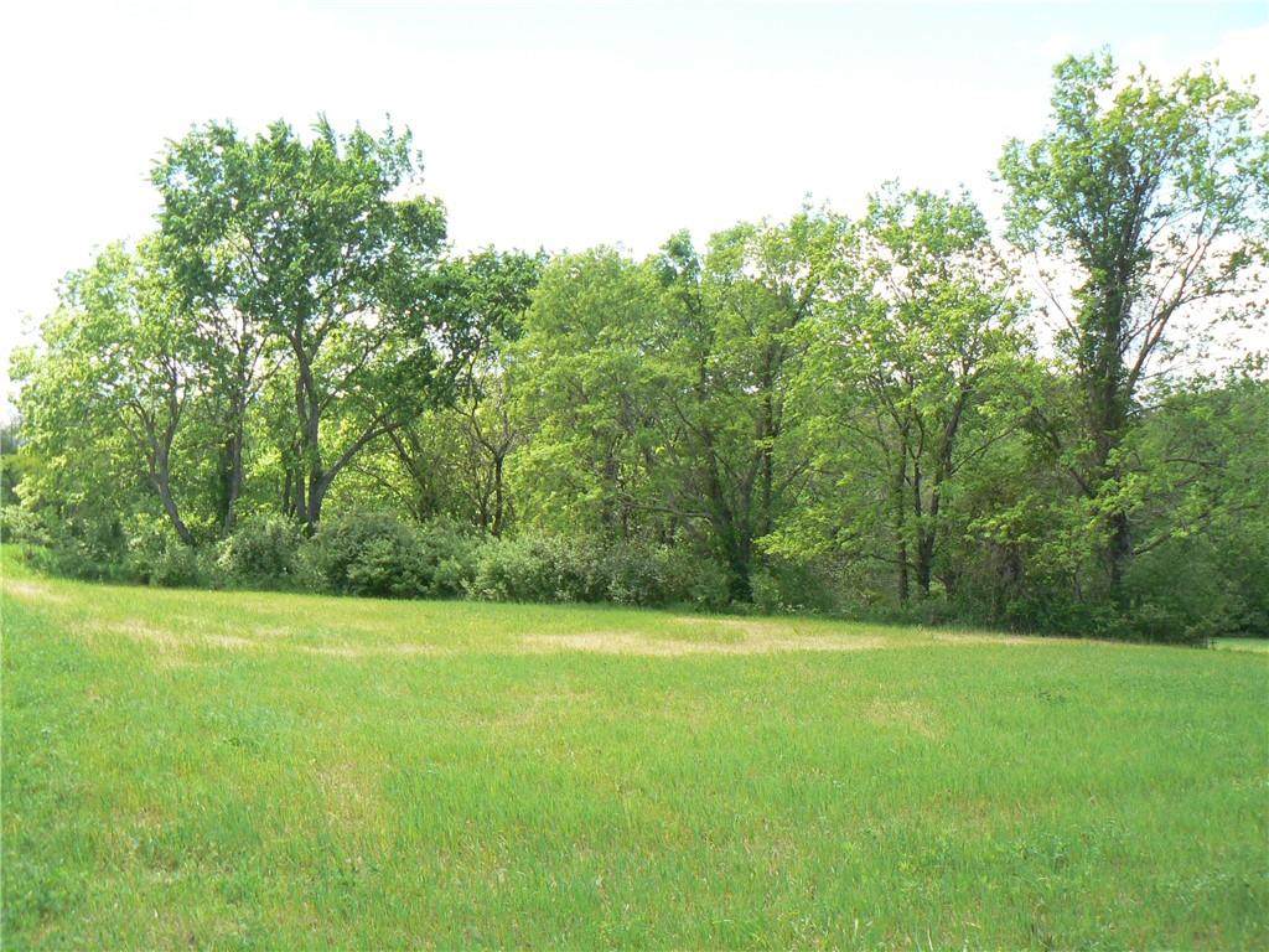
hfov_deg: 51.4
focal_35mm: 36
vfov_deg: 39.7
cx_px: 634
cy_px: 476
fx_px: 1320
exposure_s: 1/500
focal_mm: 6
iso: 100
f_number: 2.8
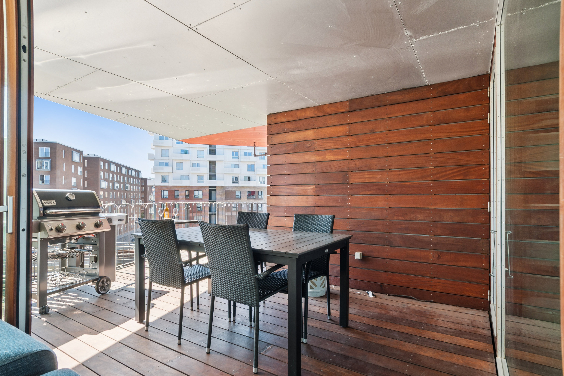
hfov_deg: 90.0
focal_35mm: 18
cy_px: 188
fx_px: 282
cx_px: 282
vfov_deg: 67.4
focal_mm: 12
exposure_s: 1/13
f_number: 10
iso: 200
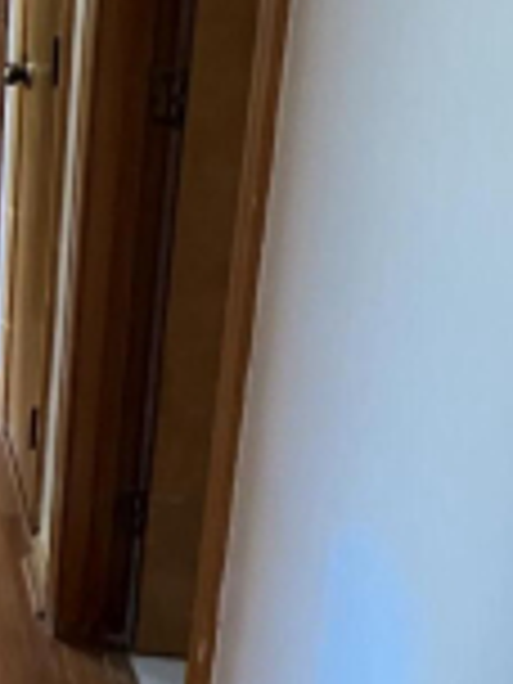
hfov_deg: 22.5
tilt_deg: -17.1
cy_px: 200
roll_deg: +0.9
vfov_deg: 33.3
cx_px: -184
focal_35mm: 57
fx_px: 1126
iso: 640
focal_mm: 1.57
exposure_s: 1/60
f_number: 1.8
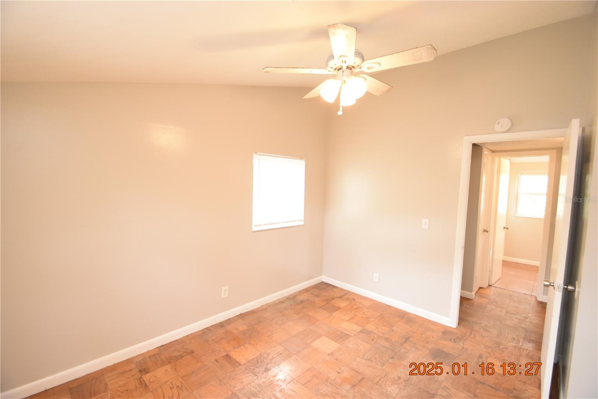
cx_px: 299
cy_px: 200
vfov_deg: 77.3
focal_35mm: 15
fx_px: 249
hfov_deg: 100.4
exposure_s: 1/60
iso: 1250
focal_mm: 10
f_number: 3.5
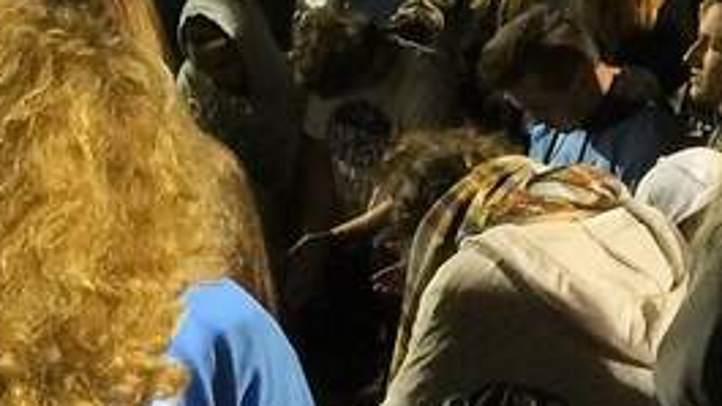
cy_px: 166
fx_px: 2737
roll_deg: -1.2
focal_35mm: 143
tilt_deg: -10.4
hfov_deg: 14.2
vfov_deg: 8.5
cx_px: -324
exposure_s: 1/30
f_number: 2.2
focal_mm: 4.15
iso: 125
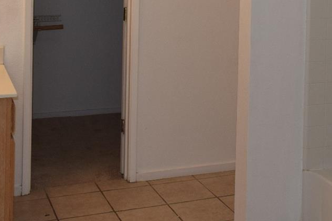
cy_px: -32
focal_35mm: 64
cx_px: 192
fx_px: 590
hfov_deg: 31.4
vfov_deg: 20.1
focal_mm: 18
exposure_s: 1/125
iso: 720
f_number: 5.6
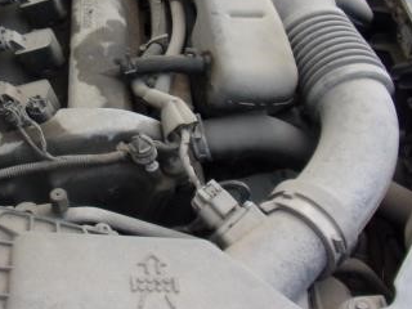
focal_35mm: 60
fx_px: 714
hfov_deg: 31.4
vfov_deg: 24.3
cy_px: 100
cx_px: 88
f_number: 3.3
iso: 129
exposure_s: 1/34
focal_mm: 4.3
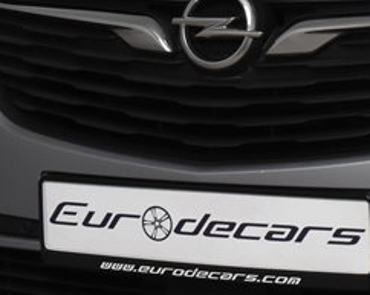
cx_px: 475
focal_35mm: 167
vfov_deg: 9.2
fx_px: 1827
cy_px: 79
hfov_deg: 11.3
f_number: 6.3
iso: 1600
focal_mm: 28
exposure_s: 1/160
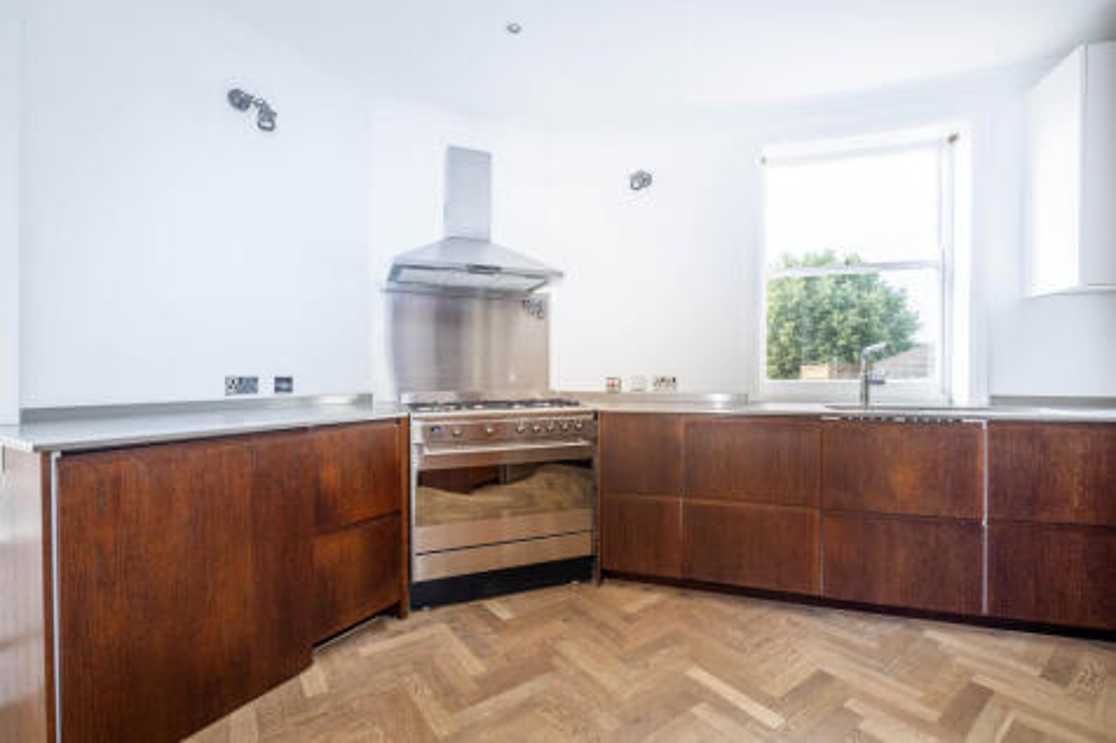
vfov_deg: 77.3
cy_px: 372
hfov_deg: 100.4
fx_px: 465
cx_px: 558
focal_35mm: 15
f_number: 5.6
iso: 320
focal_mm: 10
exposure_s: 1/110
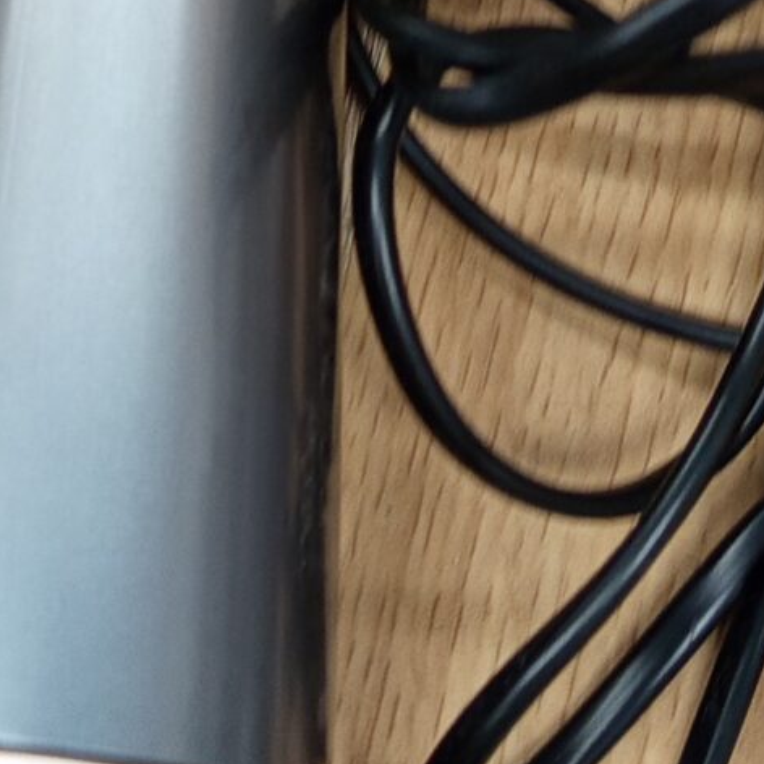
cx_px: 21
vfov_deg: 14.6
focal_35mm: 115
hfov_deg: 14.9
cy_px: -160
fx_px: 2872
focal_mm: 5.24
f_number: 1.7
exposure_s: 1/100
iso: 160
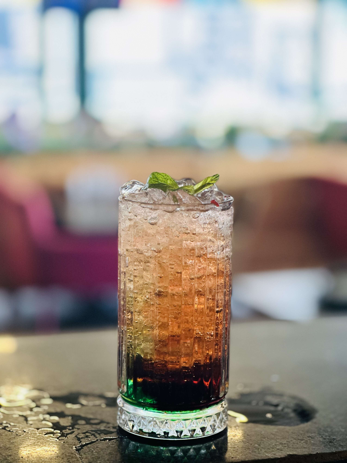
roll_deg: -0.9
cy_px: 232
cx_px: 174
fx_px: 1029
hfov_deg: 19.1
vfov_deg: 25.3
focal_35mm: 77
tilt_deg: -8.3
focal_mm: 9
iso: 320
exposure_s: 1/33
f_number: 2.8
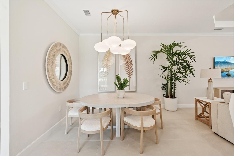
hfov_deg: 95.0
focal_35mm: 16
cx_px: 117
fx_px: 107
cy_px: 78
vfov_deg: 72.0
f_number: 8
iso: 400
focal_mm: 16.5
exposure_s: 1/50
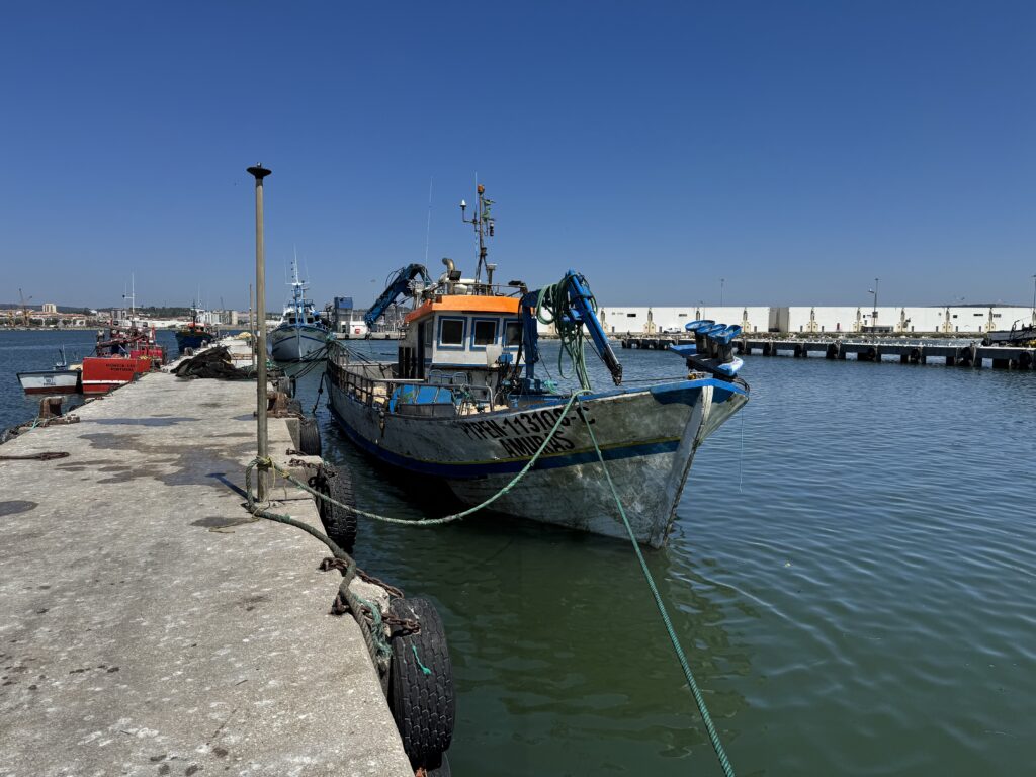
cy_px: 388
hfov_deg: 71.6
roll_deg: +0.2
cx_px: 518
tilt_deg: -5.1
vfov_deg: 56.8
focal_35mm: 24
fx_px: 718
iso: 80
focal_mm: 6.76
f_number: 1.78
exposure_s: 1/7092
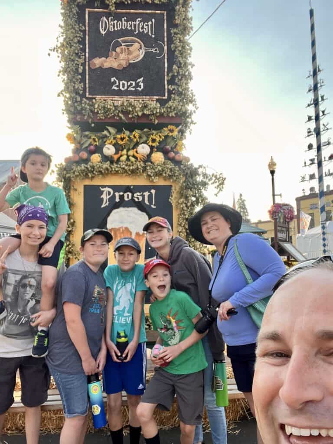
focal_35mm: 30
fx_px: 385
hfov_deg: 46.8
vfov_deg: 60.0
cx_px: 166
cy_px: 222
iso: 32
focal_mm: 2.71
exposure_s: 1/179
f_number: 2.2
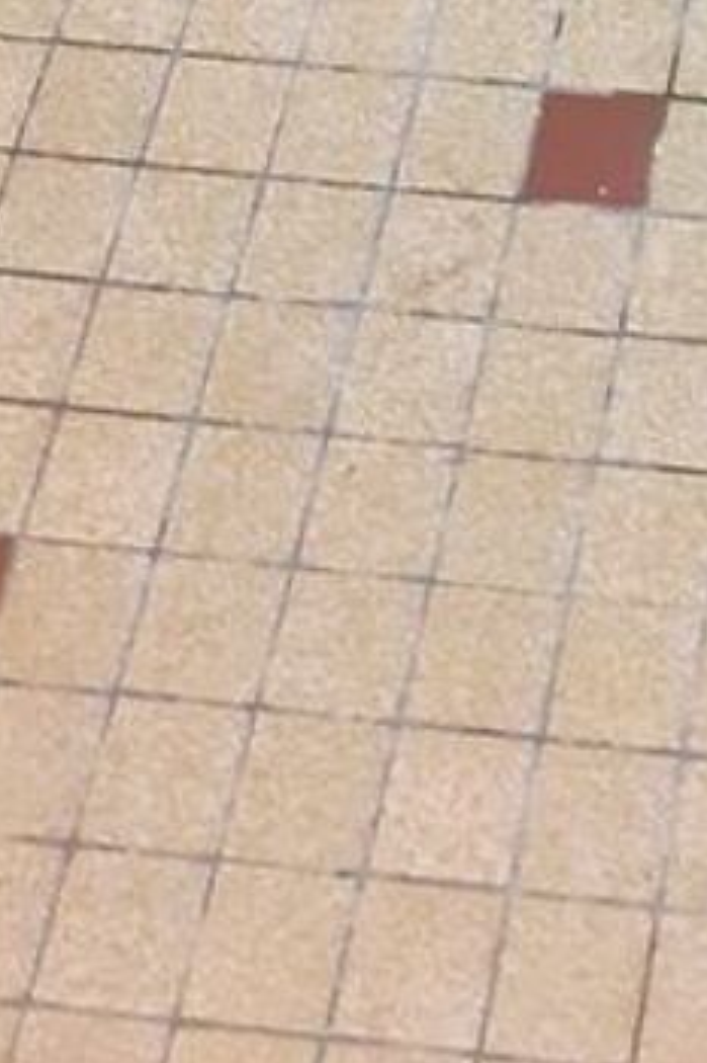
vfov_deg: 16.5
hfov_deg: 12.2
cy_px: -749
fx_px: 3155
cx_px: 1068
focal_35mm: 107
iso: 640
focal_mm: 3.6
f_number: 1.9
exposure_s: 1/25
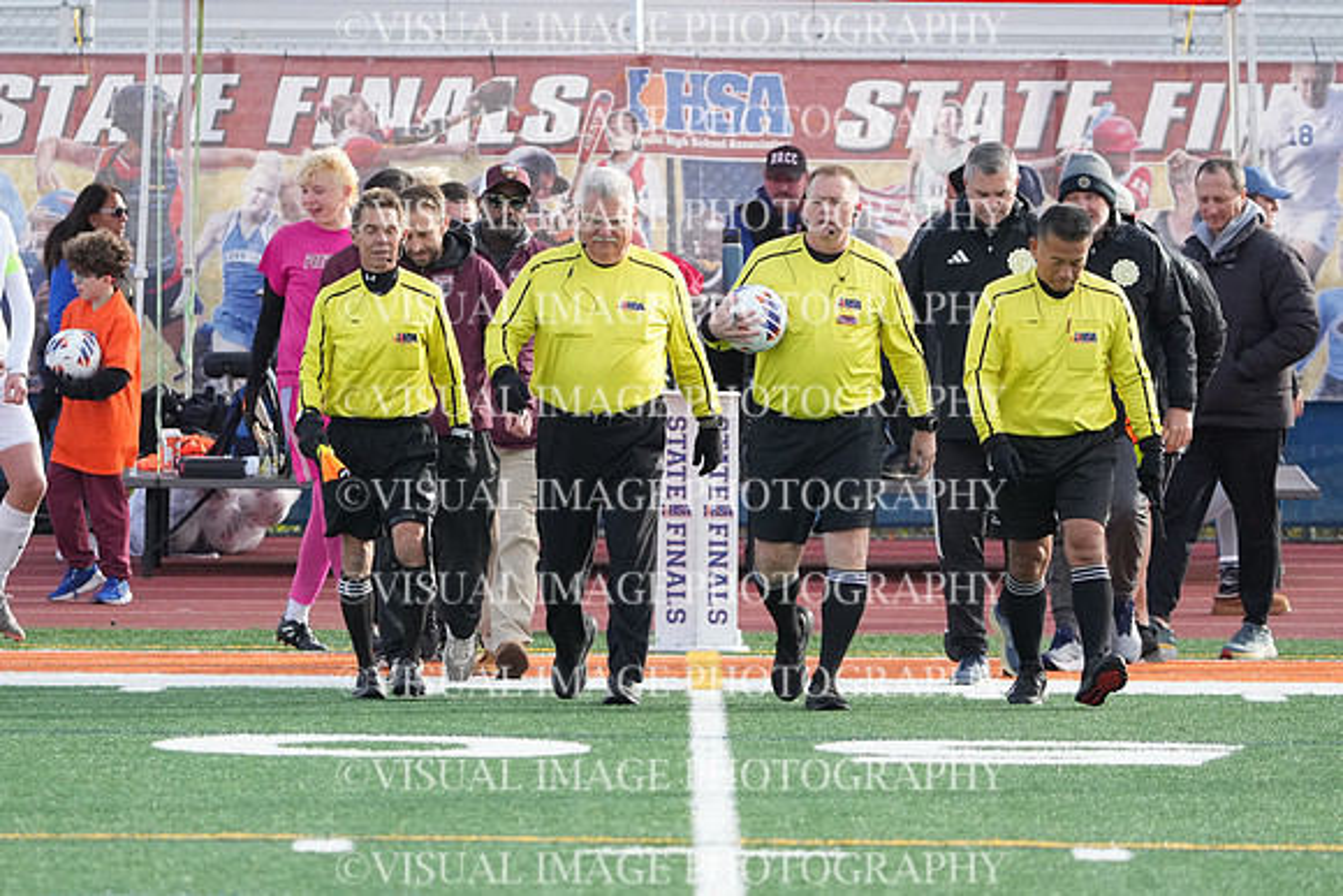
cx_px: 672
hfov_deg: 4.6
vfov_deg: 3.1
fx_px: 16679
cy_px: 448
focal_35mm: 447
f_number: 6.3
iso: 1250
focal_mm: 298
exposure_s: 1/1250
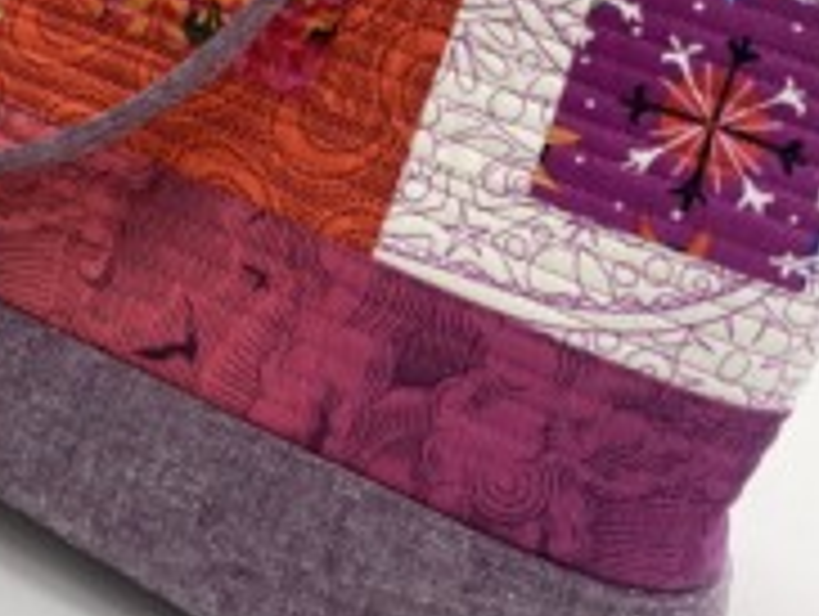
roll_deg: -15.1
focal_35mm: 57
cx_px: 176
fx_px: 1350
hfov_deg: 32.9
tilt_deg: -8.8
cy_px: -99
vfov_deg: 23.7
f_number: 1.8
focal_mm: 4.25
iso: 80
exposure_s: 1/100
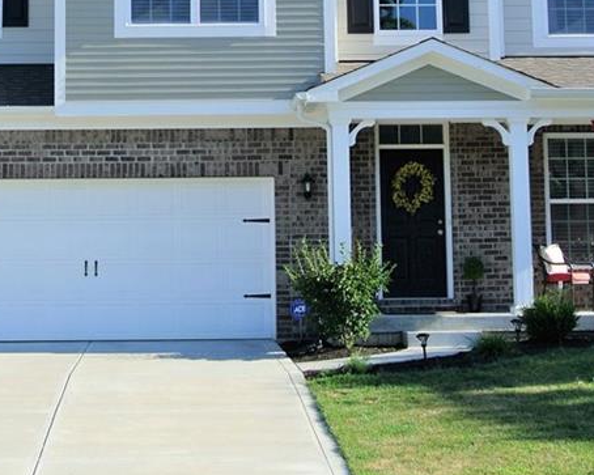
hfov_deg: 21.4
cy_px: 98
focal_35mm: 89
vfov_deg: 17.1
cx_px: 191
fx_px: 1564
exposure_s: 1/500
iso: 100
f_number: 4.5
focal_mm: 15.7
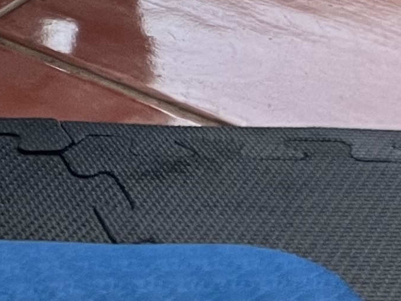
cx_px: -554
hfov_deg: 10.9
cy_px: -460
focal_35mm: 154
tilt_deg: -15.1
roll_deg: -1.6
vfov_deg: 8.6
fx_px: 1784
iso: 125
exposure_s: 1/70
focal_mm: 5.7
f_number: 1.5
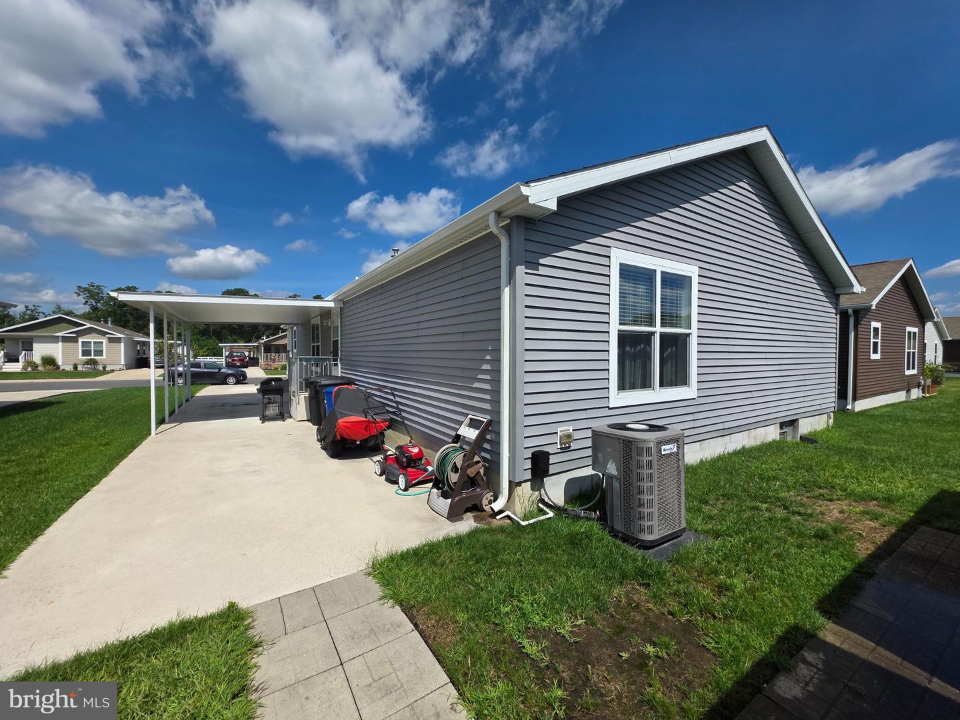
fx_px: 361
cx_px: 480
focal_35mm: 13
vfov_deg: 89.9
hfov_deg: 106.2
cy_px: 360
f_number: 1.9
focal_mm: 2.2
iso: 40
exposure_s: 1/3687
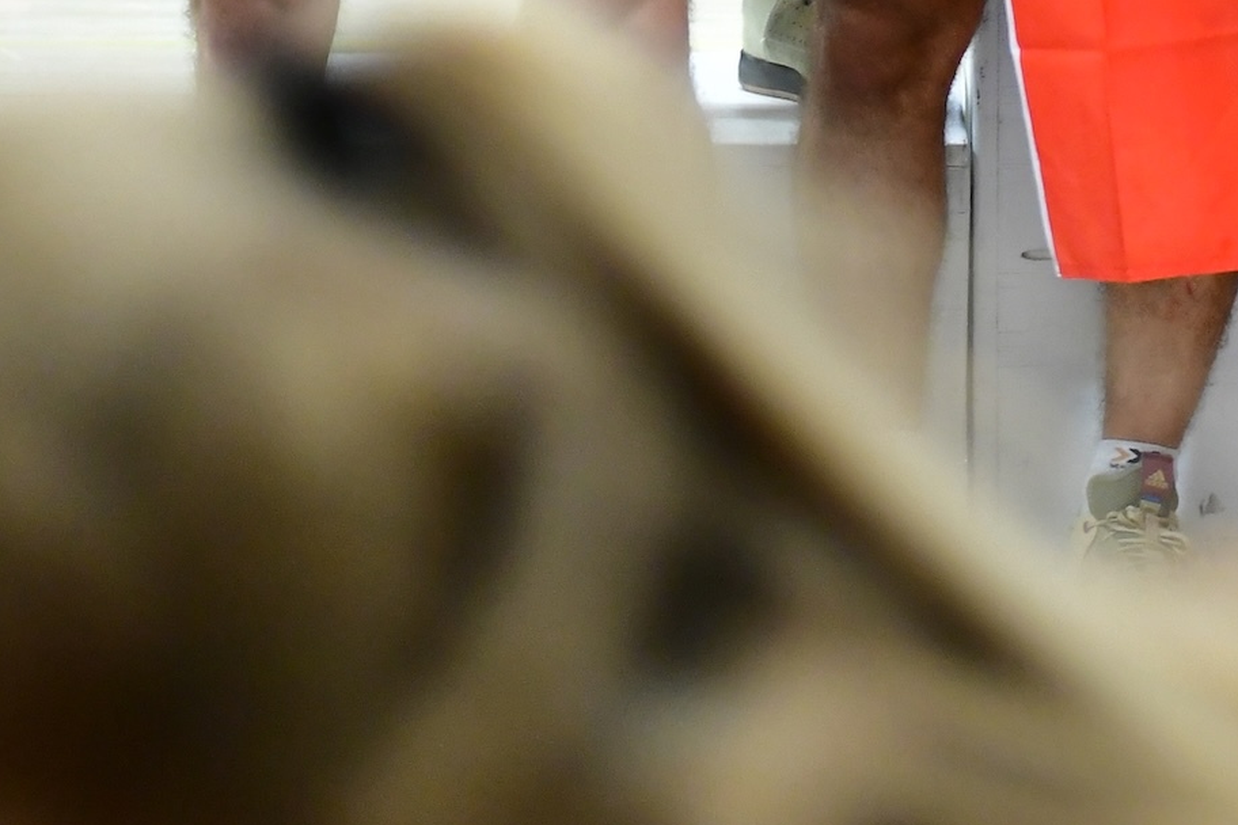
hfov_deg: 6.7
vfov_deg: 4.4
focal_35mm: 307
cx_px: 1432
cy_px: -799
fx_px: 10557
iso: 2800
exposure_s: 1/80
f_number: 5
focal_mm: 70
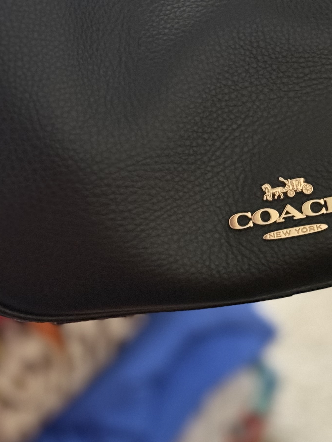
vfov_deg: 18.0
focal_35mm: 107
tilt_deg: -21.1
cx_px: 240
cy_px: 22
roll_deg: +1.3
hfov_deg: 13.8
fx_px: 1368
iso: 800
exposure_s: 1/24
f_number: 1.78
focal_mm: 6.76
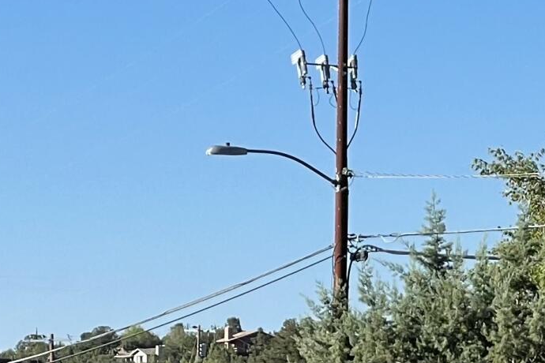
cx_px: 806
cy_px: 576
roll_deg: -1.5
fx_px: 3557
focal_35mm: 235
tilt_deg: -1.1
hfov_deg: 8.6
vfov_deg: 5.8
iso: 25
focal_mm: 6
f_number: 2
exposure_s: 1/1199
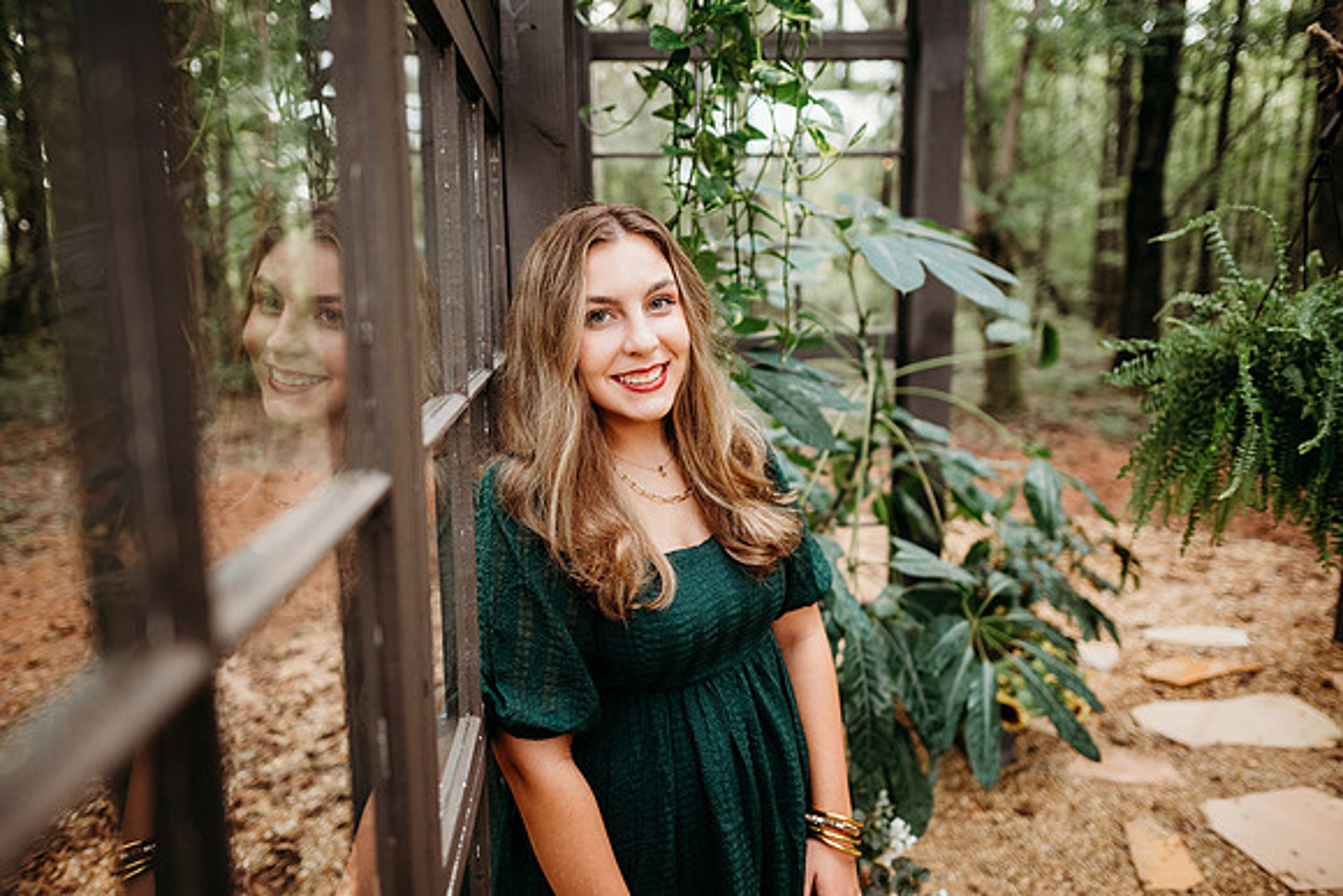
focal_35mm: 24
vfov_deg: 53.2
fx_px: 896
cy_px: 448
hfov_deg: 73.7
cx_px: 672
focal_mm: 24
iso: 640
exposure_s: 1/250
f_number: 2.2
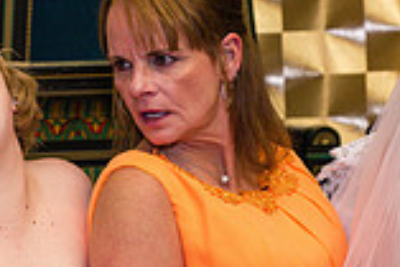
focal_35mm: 185
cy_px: 85
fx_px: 2057
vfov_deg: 7.4
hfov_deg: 11.0
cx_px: -23
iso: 800
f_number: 5
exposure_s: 1/125
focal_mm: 50
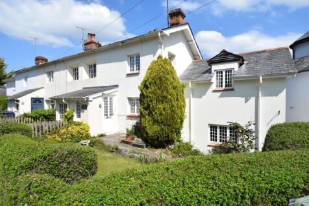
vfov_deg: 67.3
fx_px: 154
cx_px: 154
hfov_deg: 90.0
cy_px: 103
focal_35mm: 18
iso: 200
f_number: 10
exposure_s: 1/400
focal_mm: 12
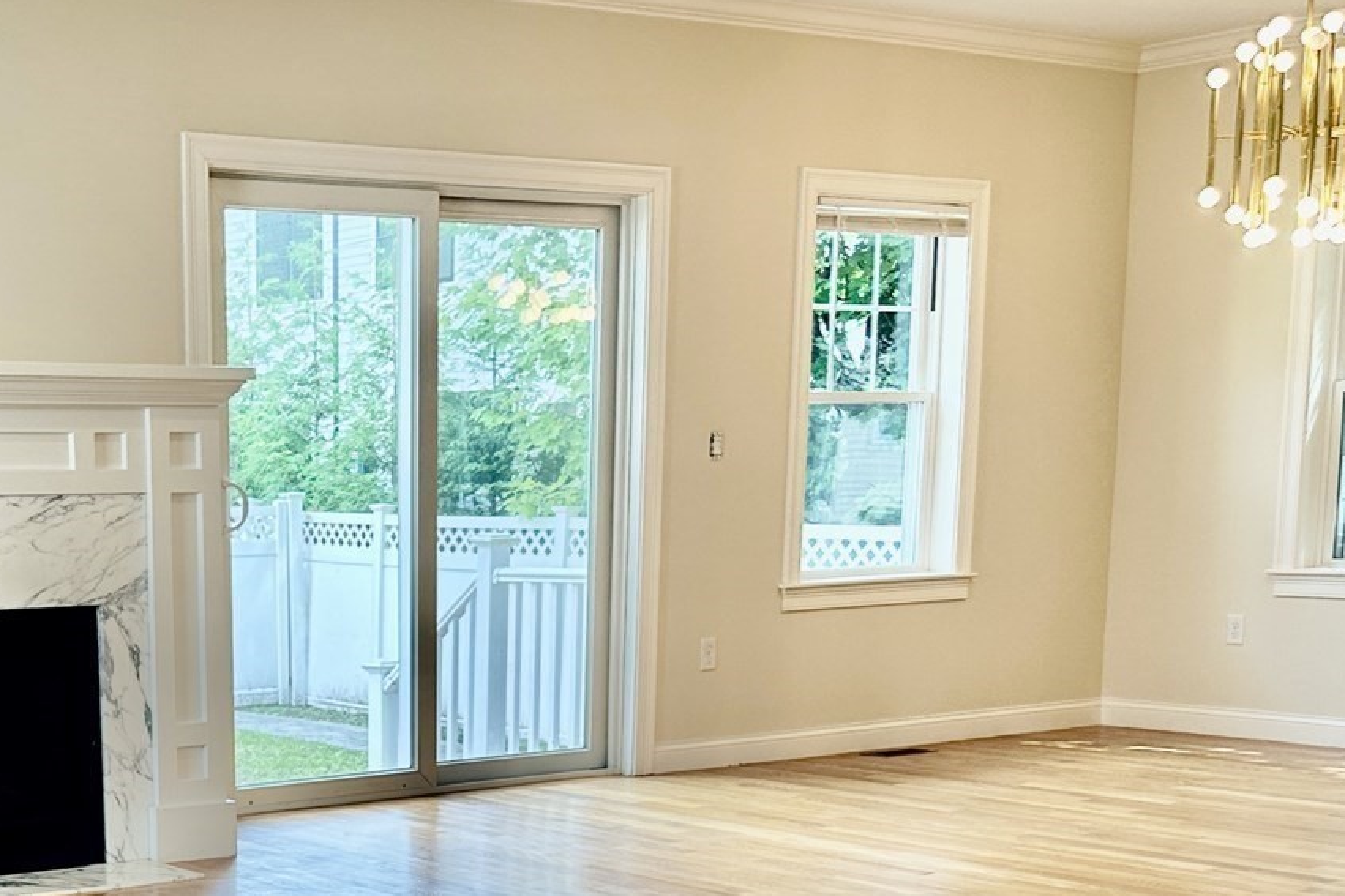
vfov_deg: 21.8
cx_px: 242
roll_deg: +1.0
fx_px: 2241
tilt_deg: -11.3
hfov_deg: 32.4
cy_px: 899
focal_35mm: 60
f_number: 1.78
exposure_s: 1/195
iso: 80
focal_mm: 6.86
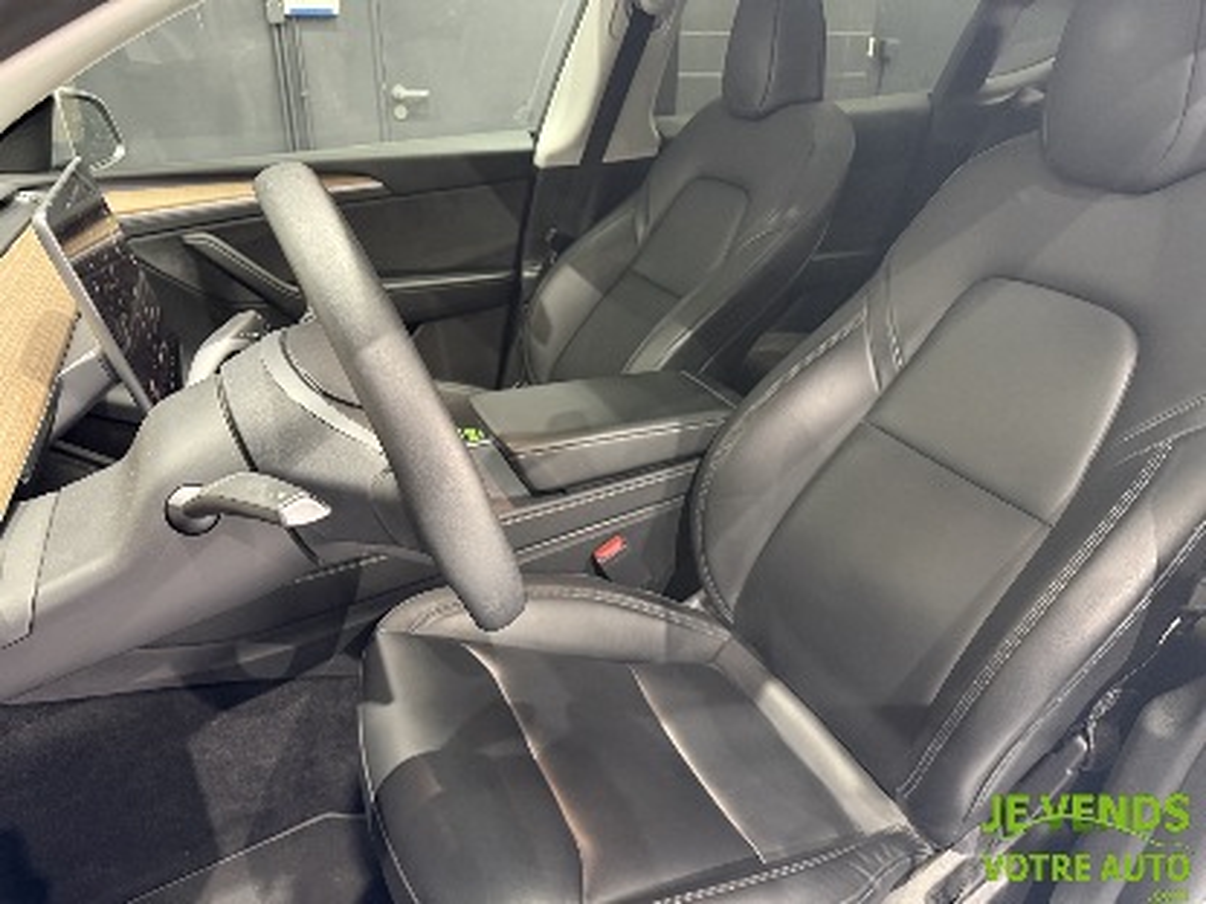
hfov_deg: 71.6
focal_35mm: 24
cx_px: 603
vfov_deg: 56.8
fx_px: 836
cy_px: 452
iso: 800
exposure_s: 1/33
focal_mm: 6.76
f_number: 1.78
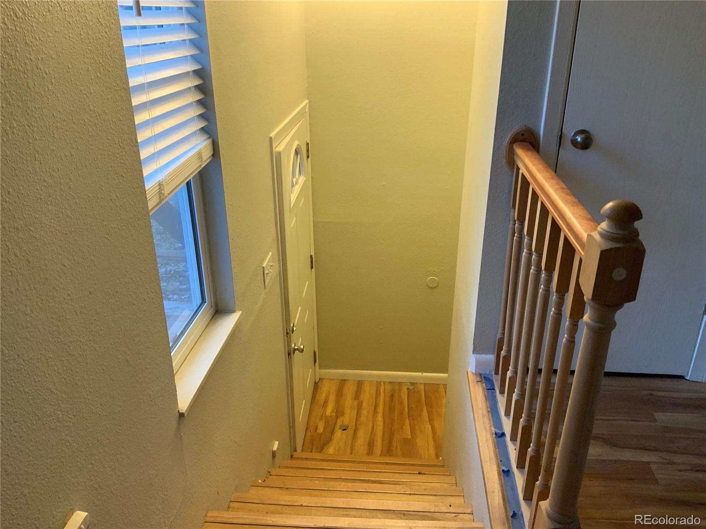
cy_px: 264
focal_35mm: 29
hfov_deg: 61.7
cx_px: 353
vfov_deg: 48.2
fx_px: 591
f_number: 1.8
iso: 160
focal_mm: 3
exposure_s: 1/60
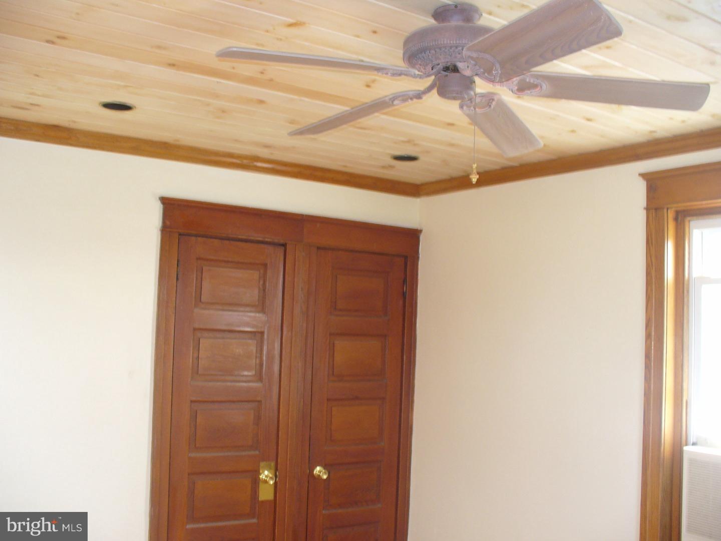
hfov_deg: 50.1
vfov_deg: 38.7
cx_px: 360
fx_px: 771
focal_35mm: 37
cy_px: 270
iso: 100
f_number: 2.8
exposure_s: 1/13
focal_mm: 6.1
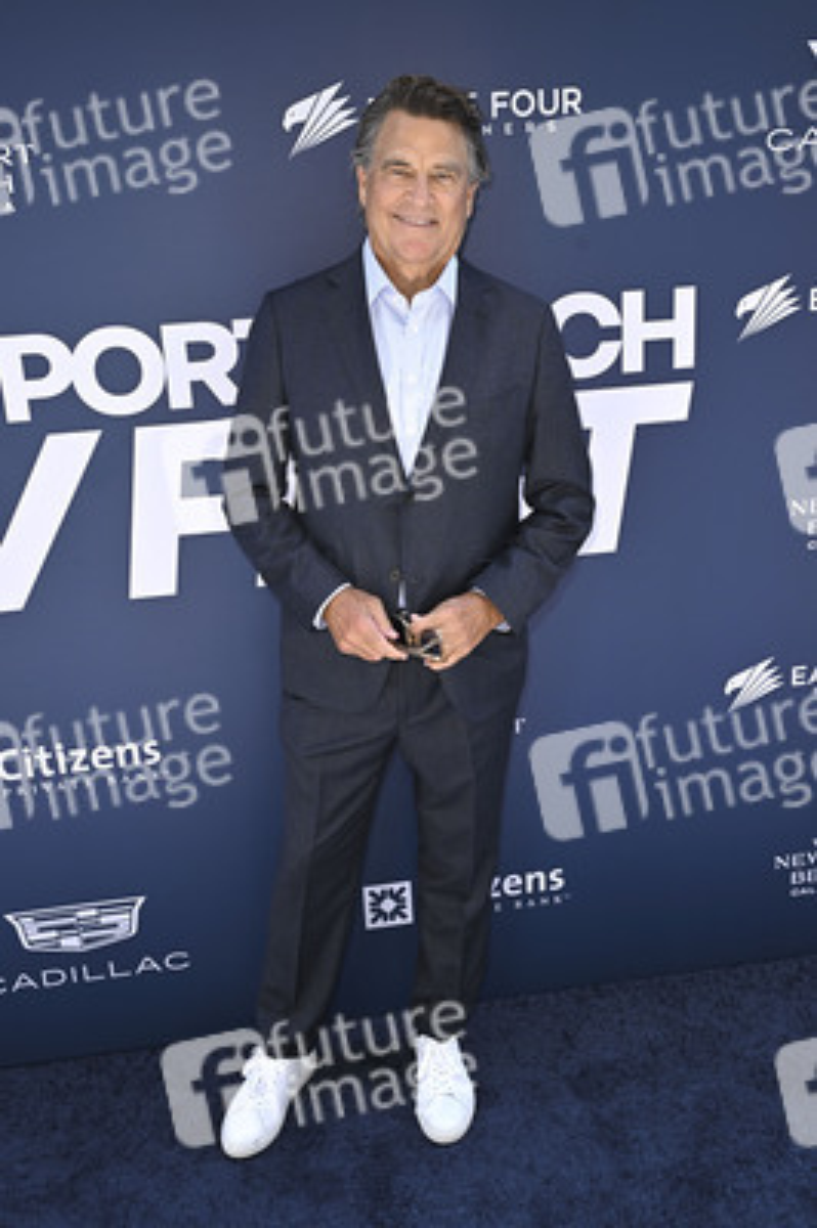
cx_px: 408
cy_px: 614
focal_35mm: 31
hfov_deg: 42.3
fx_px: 1057
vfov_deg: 60.3
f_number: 7.1
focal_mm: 31
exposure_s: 1/320
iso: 500
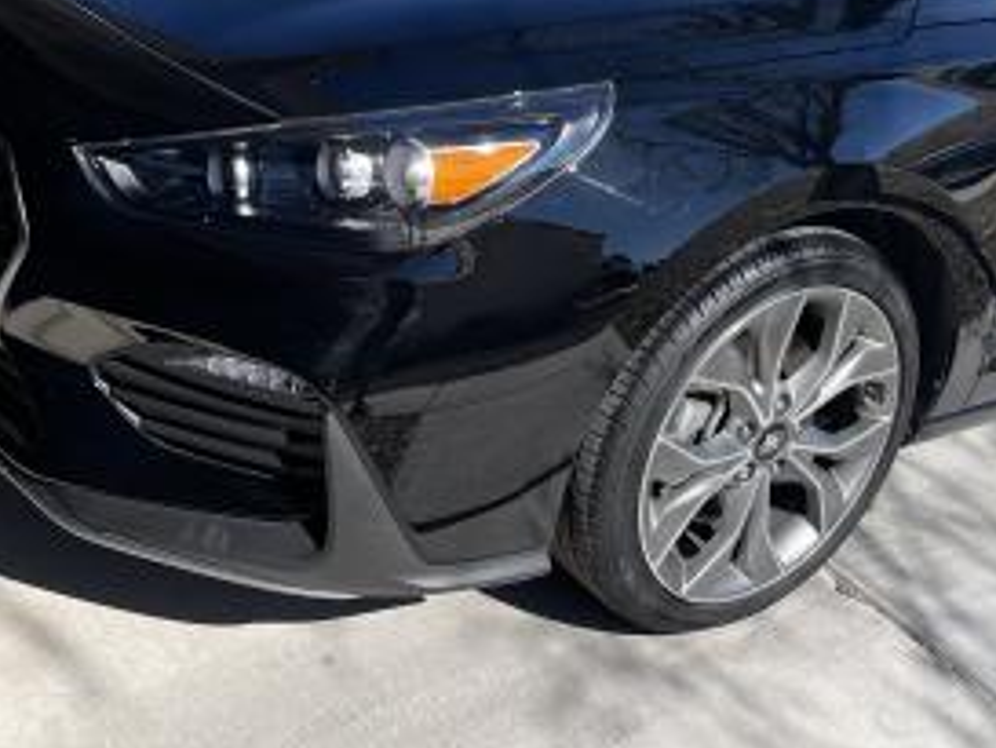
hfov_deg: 38.7
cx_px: 733
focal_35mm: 48
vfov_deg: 30.0
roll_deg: -6.8
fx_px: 1382
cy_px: 219
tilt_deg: -22.9
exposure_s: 1/2660
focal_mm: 5.1
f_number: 1.6
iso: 50
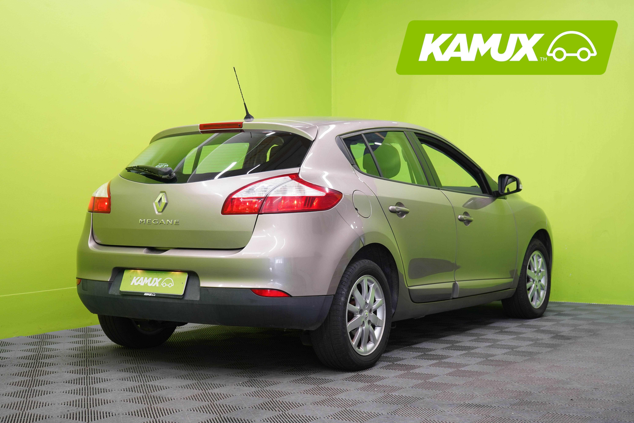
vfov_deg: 24.2
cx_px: 317
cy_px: 212
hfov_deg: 35.6
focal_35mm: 56
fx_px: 986
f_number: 5
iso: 400
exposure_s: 1/25
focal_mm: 56
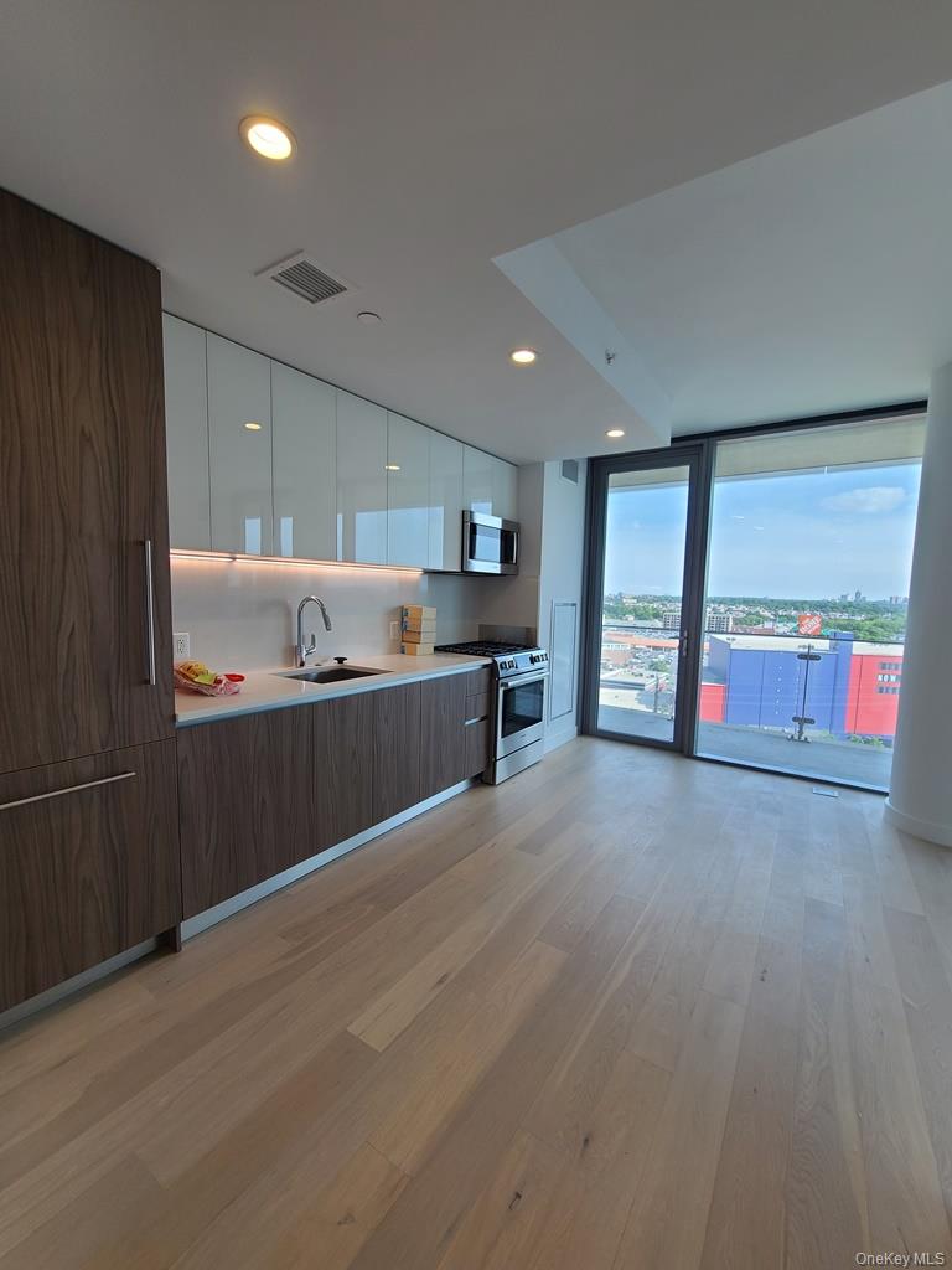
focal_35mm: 13
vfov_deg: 106.2
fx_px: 477
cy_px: 635
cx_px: 476
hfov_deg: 89.9
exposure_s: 1/173
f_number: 2.2
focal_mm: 2.2
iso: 50
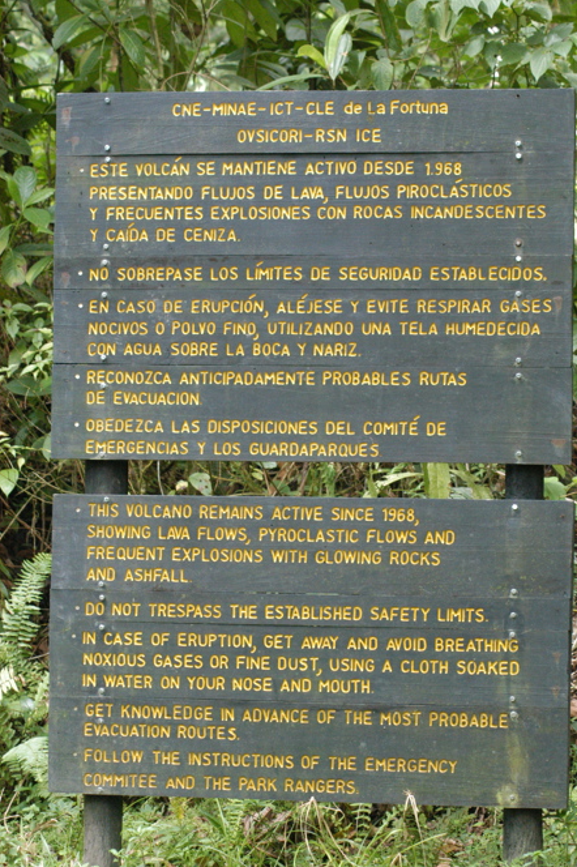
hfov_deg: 12.0
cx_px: 312
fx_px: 2743
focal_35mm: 114
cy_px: 424
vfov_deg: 18.0
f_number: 7.1
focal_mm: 70
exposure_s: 1/200
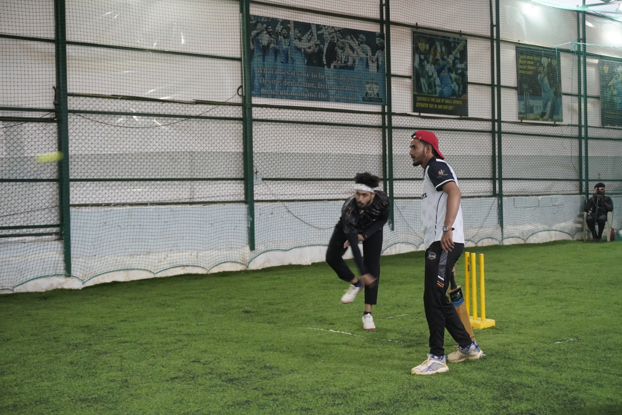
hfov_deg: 36.9
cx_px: 311
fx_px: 933
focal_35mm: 54
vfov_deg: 25.1
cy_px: 208
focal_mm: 36
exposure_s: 1/200
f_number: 5.6
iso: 3200
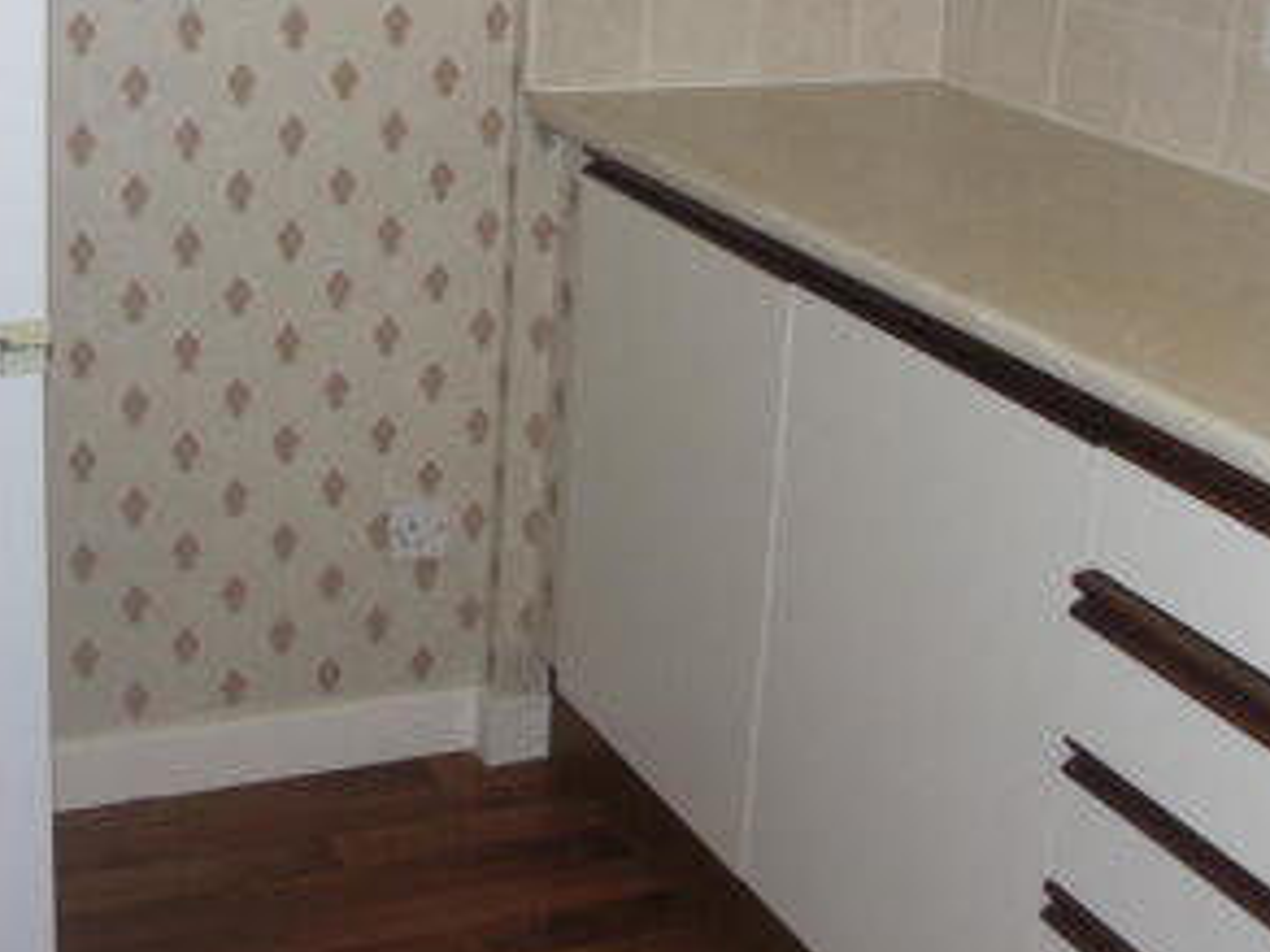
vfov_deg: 25.0
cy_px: 250
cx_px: 428
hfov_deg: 33.0
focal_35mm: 58
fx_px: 2128
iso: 200
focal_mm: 7.7
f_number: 2.8
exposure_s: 1/50
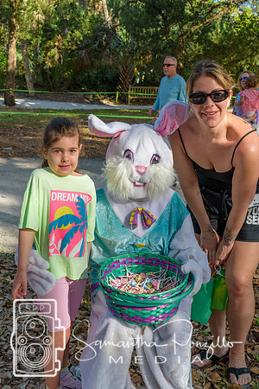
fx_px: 502
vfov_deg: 42.3
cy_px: 194
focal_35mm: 46
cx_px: 130
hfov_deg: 28.9
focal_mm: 31
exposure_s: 1/250
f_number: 8
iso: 200
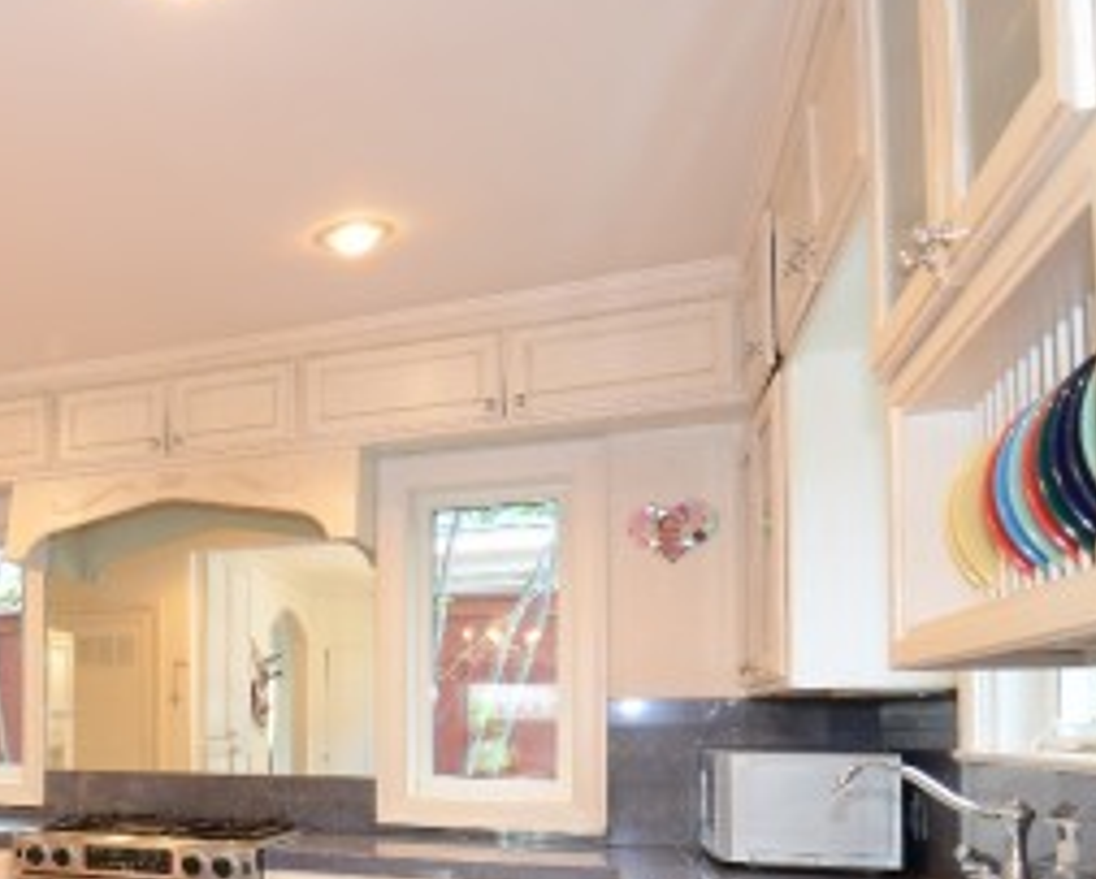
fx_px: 1139
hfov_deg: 42.6
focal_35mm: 35
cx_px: -54
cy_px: 693
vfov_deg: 40.6
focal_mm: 11
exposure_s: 1
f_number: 8
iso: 100
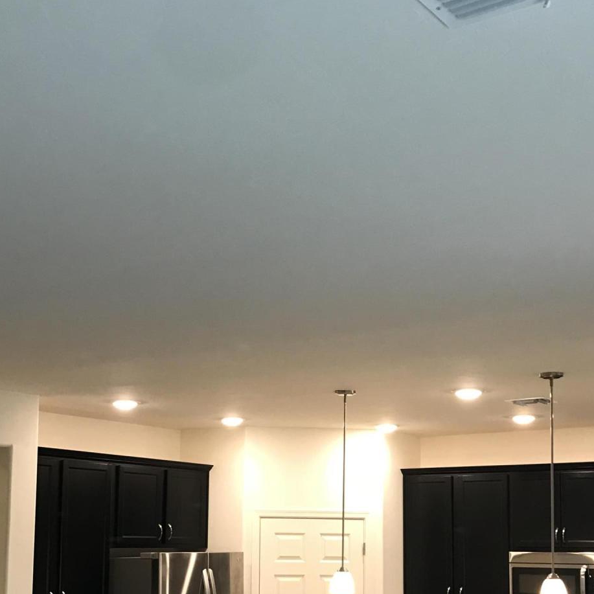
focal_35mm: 54
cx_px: 295
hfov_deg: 31.6
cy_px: 470
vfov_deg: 30.9
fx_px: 1048
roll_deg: -0.4
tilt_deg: +4.3
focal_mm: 3.99
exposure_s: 1/20
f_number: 1.8
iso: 40
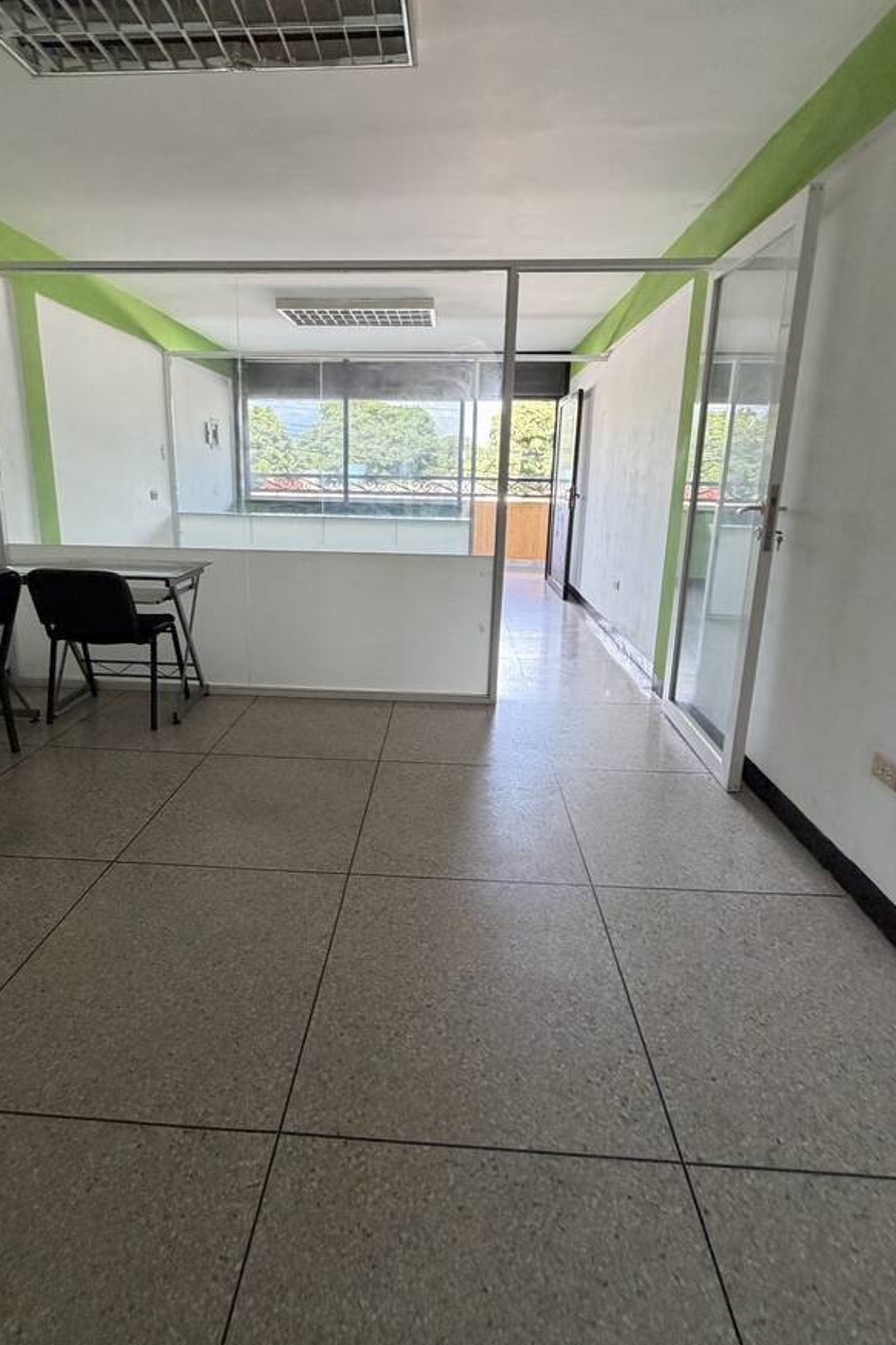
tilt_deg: -11.5
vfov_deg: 89.9
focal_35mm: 18
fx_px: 672
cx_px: 406
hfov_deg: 67.2
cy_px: 623
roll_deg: -0.7
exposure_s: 1/94
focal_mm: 2.22
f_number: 2.2
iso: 320
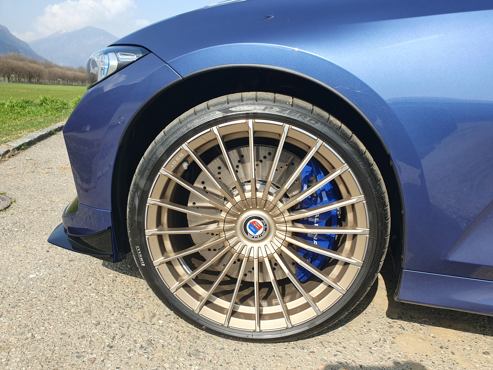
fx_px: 370
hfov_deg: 67.3
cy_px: 185
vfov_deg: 53.1
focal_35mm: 26
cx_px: 246
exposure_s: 1/742
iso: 50
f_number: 2.4
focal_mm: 4.32
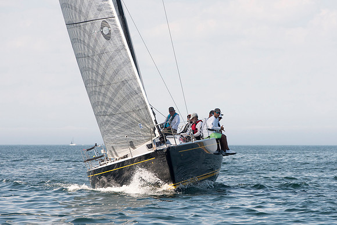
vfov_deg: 4.5
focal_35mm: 306
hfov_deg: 6.7
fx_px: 2864
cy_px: 135
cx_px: 208
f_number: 8
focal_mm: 200
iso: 320
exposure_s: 1/1600
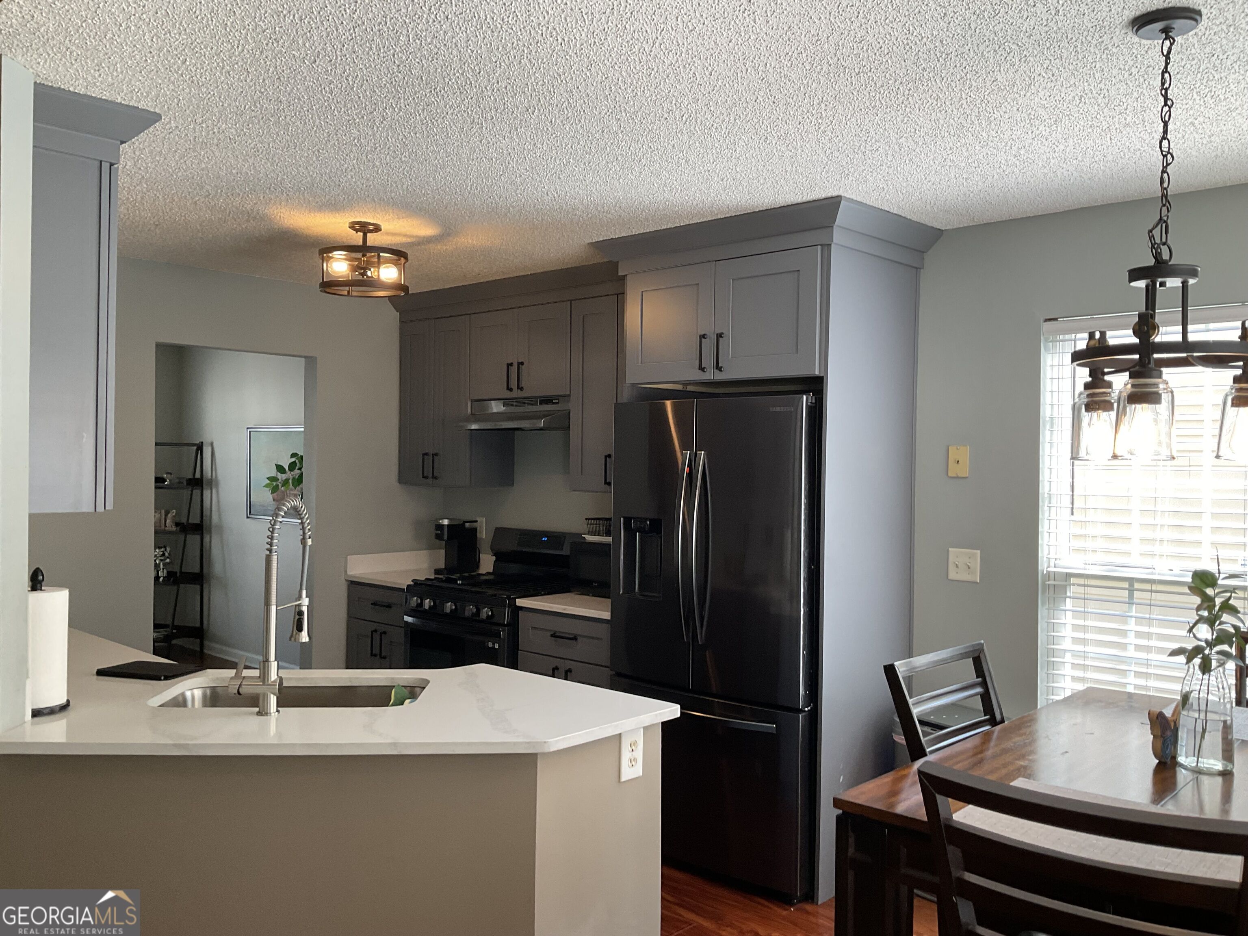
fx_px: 1046
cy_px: 468
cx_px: 624
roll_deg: -0.9
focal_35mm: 29
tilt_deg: -1.4
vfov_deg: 48.2
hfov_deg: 61.7
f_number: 1.8
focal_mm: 3
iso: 50
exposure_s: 1/120
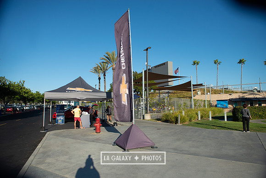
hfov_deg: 73.7
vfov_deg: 53.2
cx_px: 133
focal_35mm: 24
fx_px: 177
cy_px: 89
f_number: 4
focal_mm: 24
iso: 200
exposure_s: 1/2500
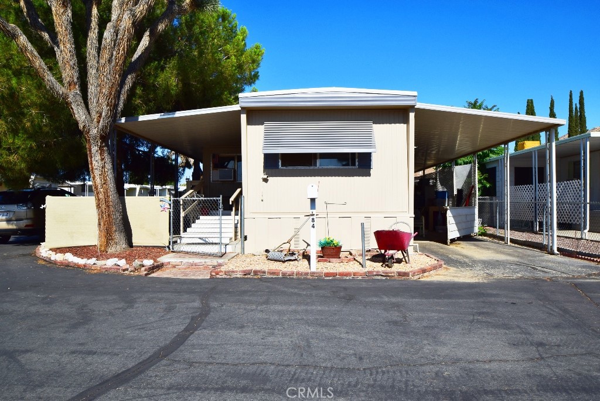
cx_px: 300
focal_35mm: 26
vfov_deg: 50.5
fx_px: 425
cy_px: 200
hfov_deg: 70.4
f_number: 11
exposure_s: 1/500
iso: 200
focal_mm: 17
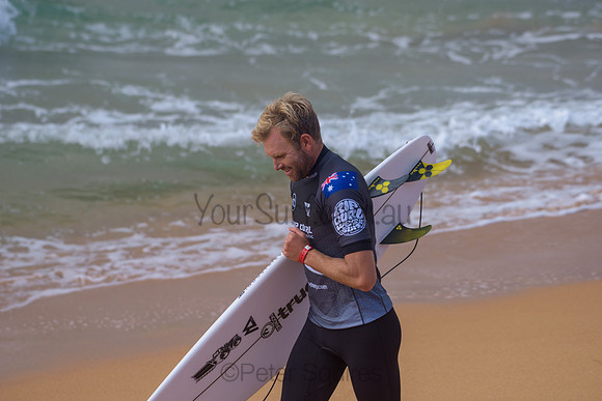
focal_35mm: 200
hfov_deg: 10.3
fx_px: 3345
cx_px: 301
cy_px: 200
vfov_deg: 6.9
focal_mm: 200
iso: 200
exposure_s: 1/800
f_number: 5.6
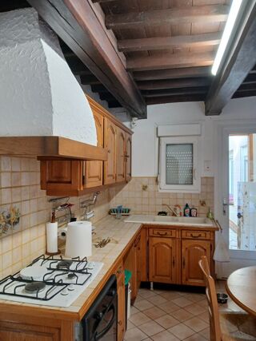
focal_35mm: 26
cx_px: 128
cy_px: 170
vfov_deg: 67.3
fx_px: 257
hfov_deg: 53.0
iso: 160
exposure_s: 1/50
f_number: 1.8
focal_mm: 3.98
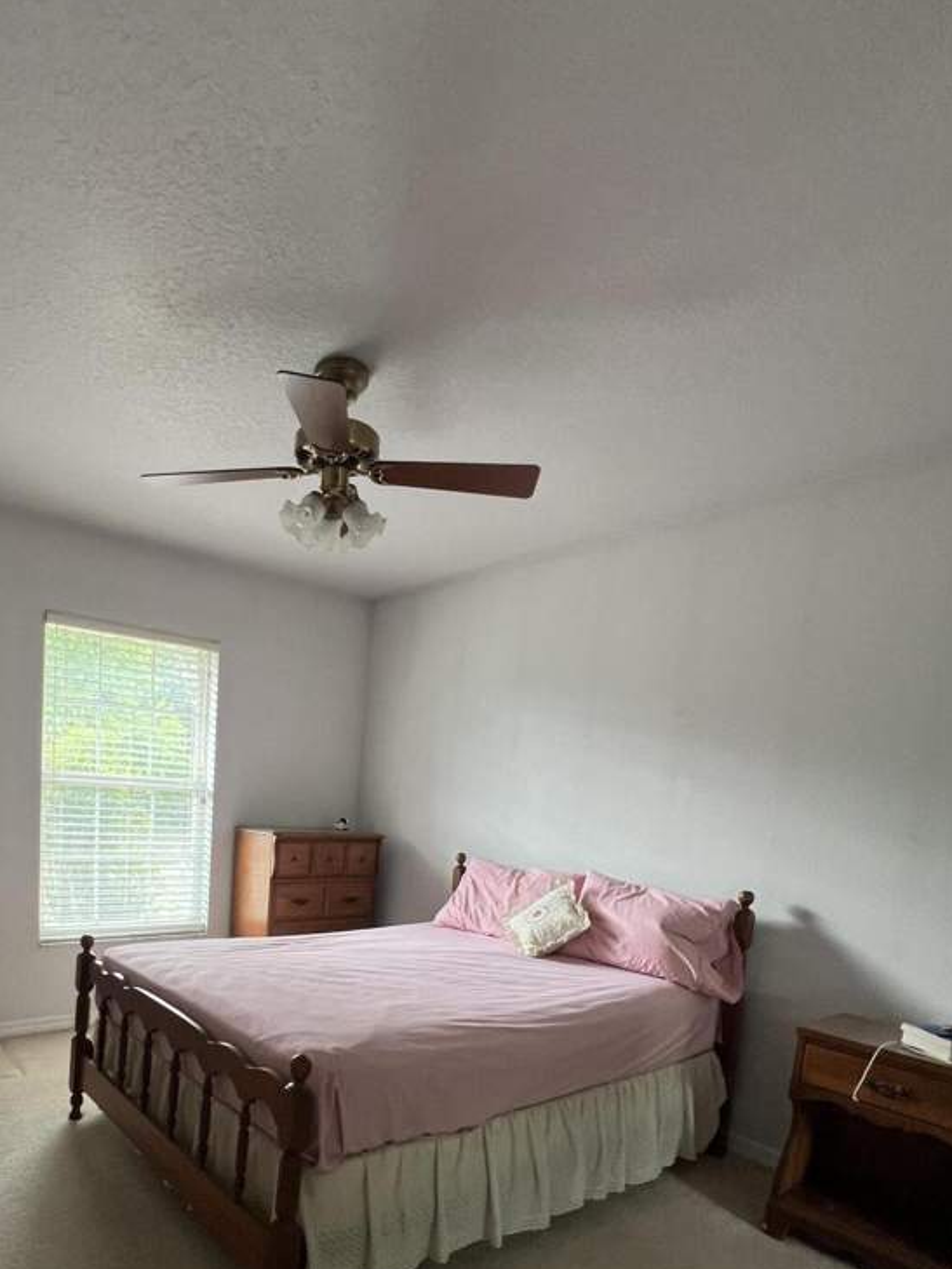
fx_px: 697
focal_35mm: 19
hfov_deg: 66.2
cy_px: 883
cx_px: 291
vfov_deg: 80.7
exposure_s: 1/60
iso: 125
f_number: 1.8
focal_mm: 1.57
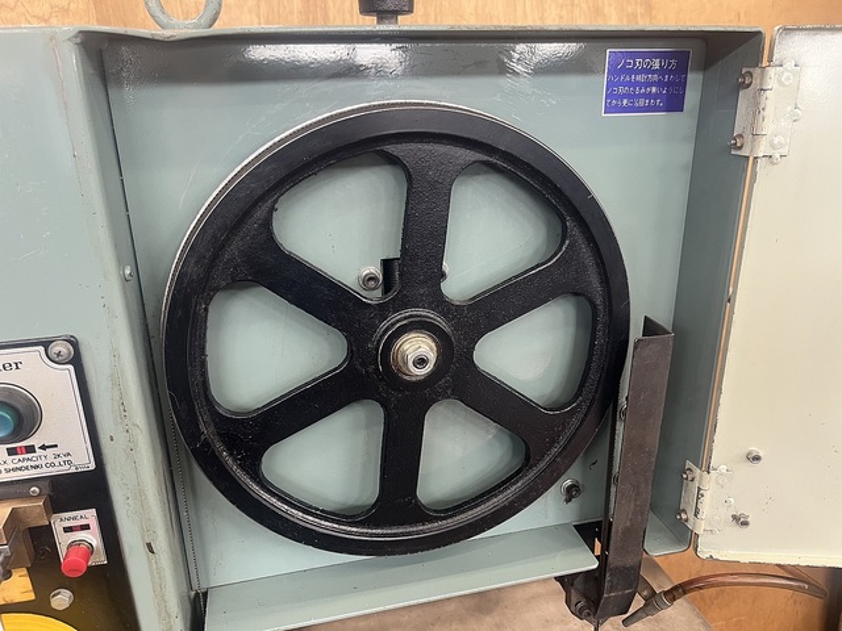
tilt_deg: -20.9
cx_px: 421
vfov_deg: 53.1
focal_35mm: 26
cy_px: 316
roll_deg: +1.3
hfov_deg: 67.3
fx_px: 632
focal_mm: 5.1
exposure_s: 1/60
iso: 160
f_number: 1.6
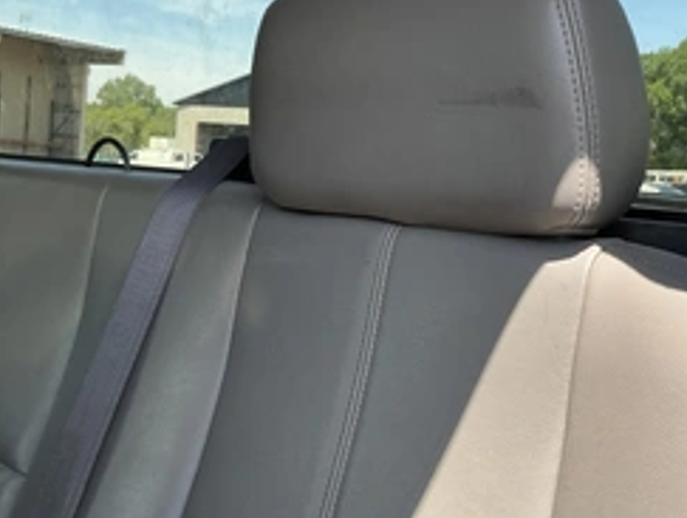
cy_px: 184
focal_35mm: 46
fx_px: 914
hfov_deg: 40.9
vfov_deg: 31.4
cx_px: 435
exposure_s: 1/206
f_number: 1.8
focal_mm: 3
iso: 20
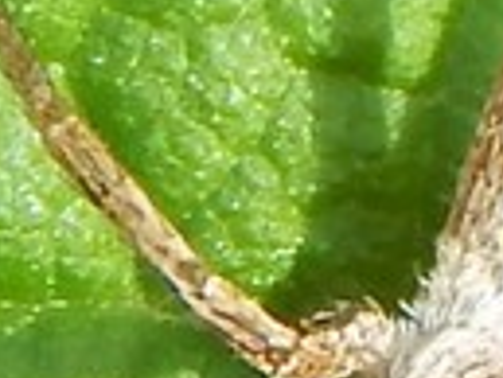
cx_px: 579
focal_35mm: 863
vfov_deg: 1.7
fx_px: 12552
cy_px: 304
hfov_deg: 2.3
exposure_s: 1/200
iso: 125
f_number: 4.8
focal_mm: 23.4
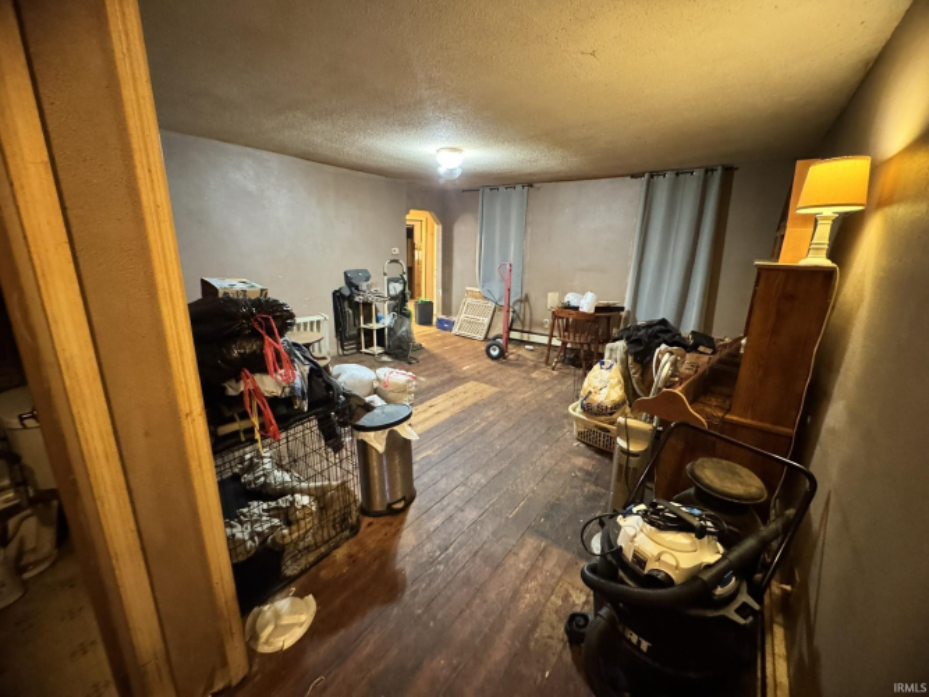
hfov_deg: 102.1
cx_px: 464
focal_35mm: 14
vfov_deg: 85.7
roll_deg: -1.0
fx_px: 376
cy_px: 348
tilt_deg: -13.8
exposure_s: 1/30
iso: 1250
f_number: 2.2
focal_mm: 2.22
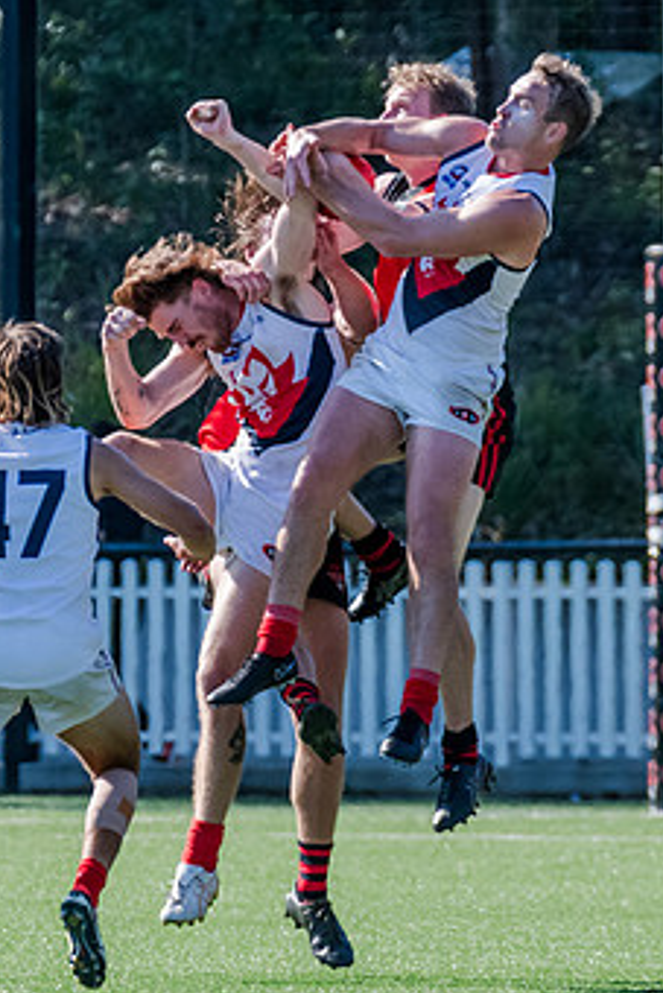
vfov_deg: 2.3
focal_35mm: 898
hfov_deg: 1.5
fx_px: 24780
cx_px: 362
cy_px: 583
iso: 800
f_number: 6.3
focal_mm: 310
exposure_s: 1/1600
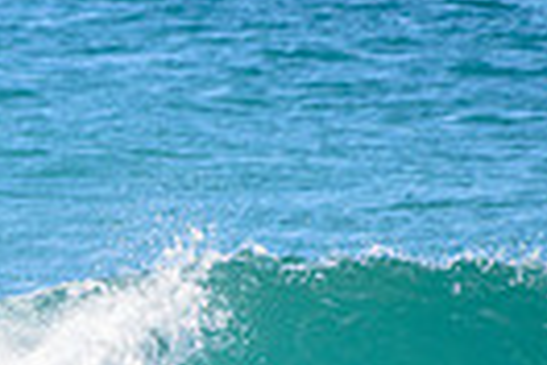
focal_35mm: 2190
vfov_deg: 0.6
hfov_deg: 0.9
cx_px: -576
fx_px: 33273
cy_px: 541
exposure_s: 1/2000
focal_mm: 500
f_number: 5.6
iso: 400
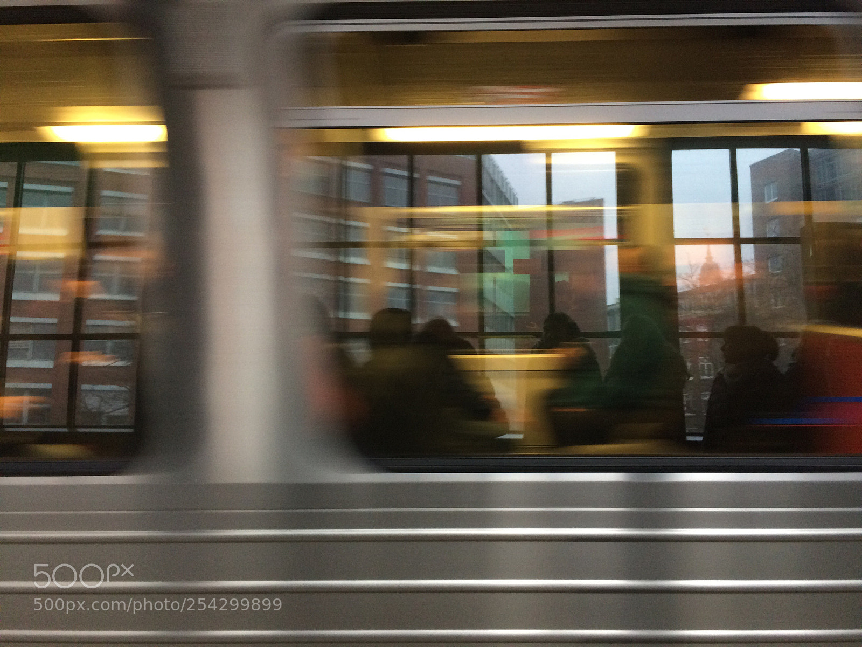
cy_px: 324
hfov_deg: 61.7
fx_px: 722
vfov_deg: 48.2
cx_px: 431
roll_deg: +1.0
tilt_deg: -2.6
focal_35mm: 29
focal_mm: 4.15
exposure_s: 1/33
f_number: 2.2
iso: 160
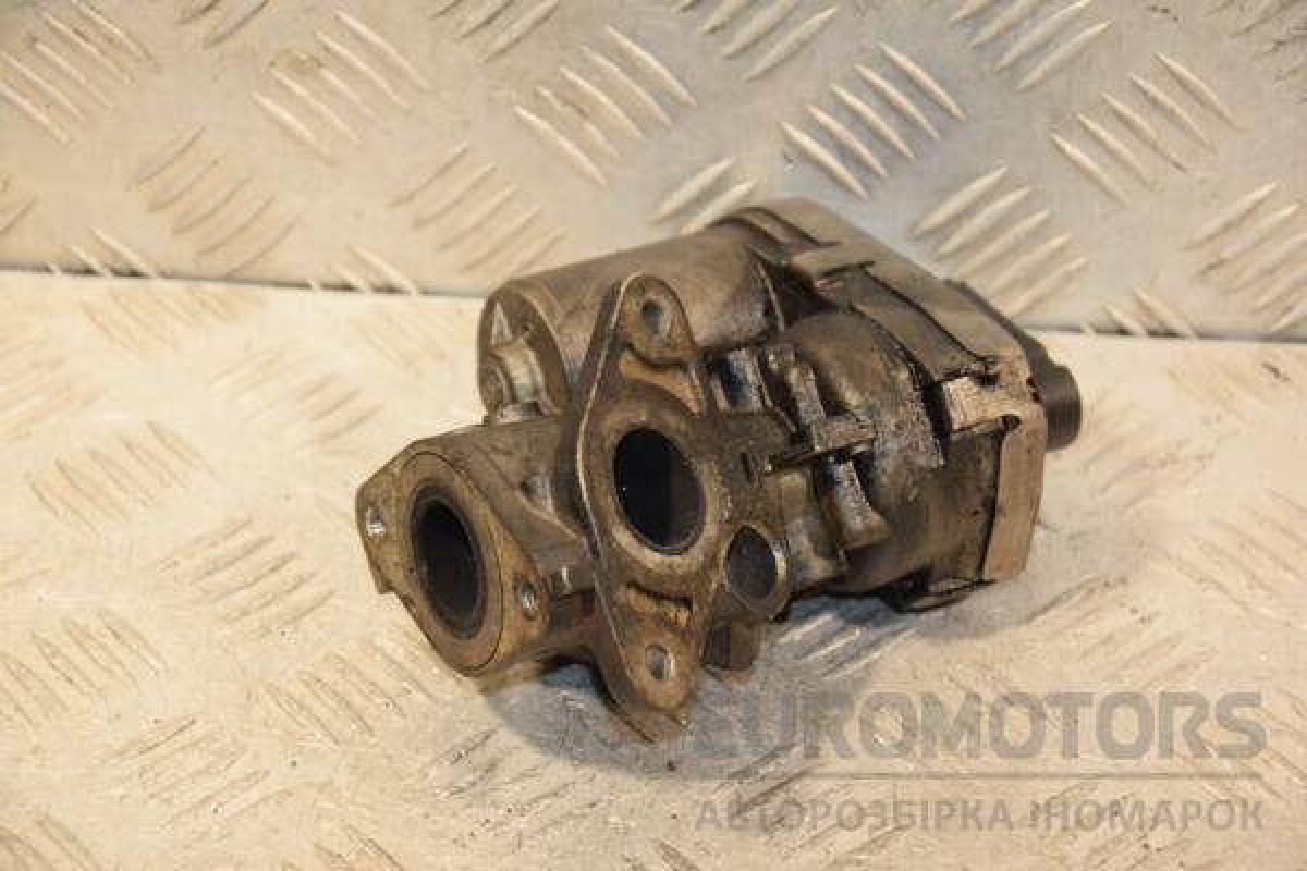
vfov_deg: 11.4
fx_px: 4356
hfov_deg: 17.1
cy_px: 436
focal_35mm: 120
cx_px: 654
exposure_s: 1/160
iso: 800
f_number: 5.3
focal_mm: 80
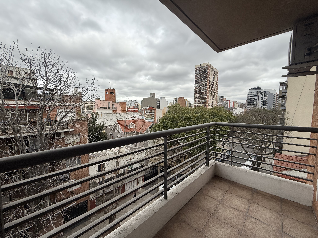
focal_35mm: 14
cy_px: 119
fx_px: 129
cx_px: 159
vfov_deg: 85.7
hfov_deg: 102.1
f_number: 2.2
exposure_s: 1/742
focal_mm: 2.22
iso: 50
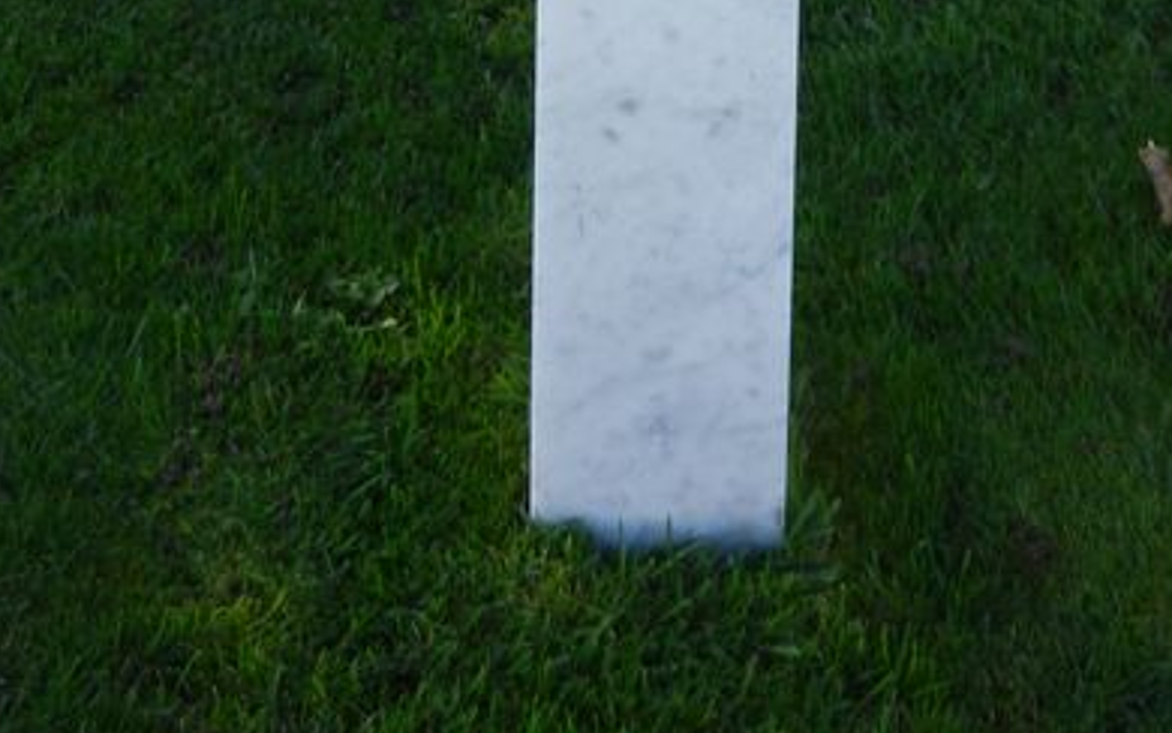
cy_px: -363
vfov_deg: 18.3
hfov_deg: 32.4
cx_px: 661
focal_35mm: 63
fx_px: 2013
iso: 160
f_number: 3.6
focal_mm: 5.1
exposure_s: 1/400
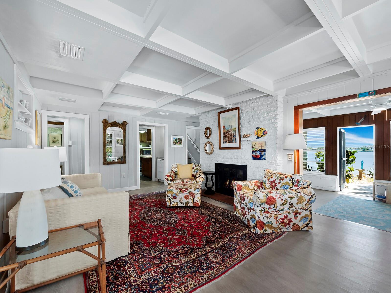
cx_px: 196
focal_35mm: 14
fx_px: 158
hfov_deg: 102.1
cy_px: 146
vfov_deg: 85.7
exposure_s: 1/2.5
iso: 400
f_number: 10
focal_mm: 7
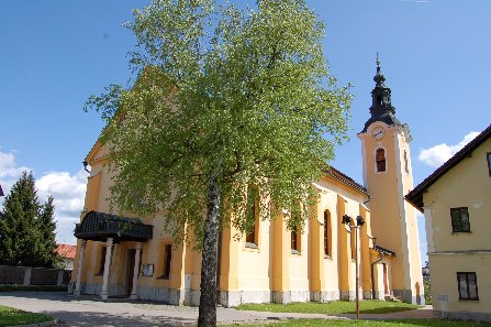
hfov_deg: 67.4
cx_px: 246
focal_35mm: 27
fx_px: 368
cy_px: 164
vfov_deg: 47.8
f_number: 9
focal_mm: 18
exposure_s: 1/320
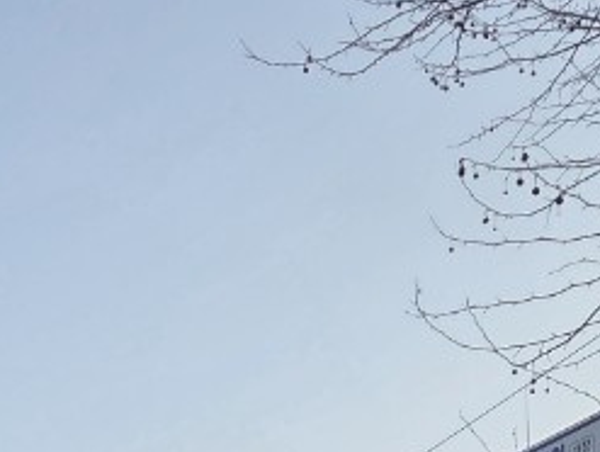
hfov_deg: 16.2
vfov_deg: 11.3
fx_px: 2066
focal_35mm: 119
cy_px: 887
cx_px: -7
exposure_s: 1/2180
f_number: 1.8
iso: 80
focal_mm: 5.4
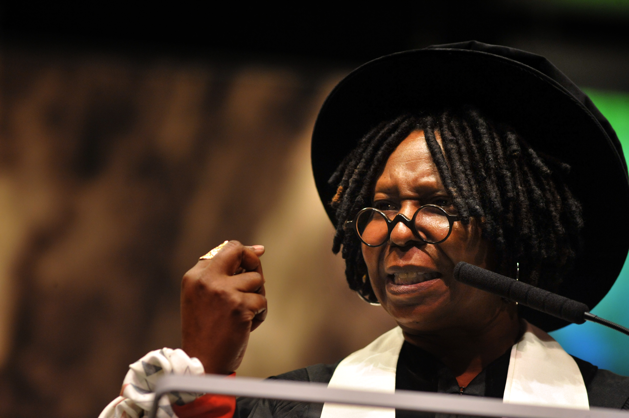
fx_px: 5238
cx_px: 314
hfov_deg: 6.9
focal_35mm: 300
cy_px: 209
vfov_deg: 4.6
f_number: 4
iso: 2500
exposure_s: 1/400
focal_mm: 300
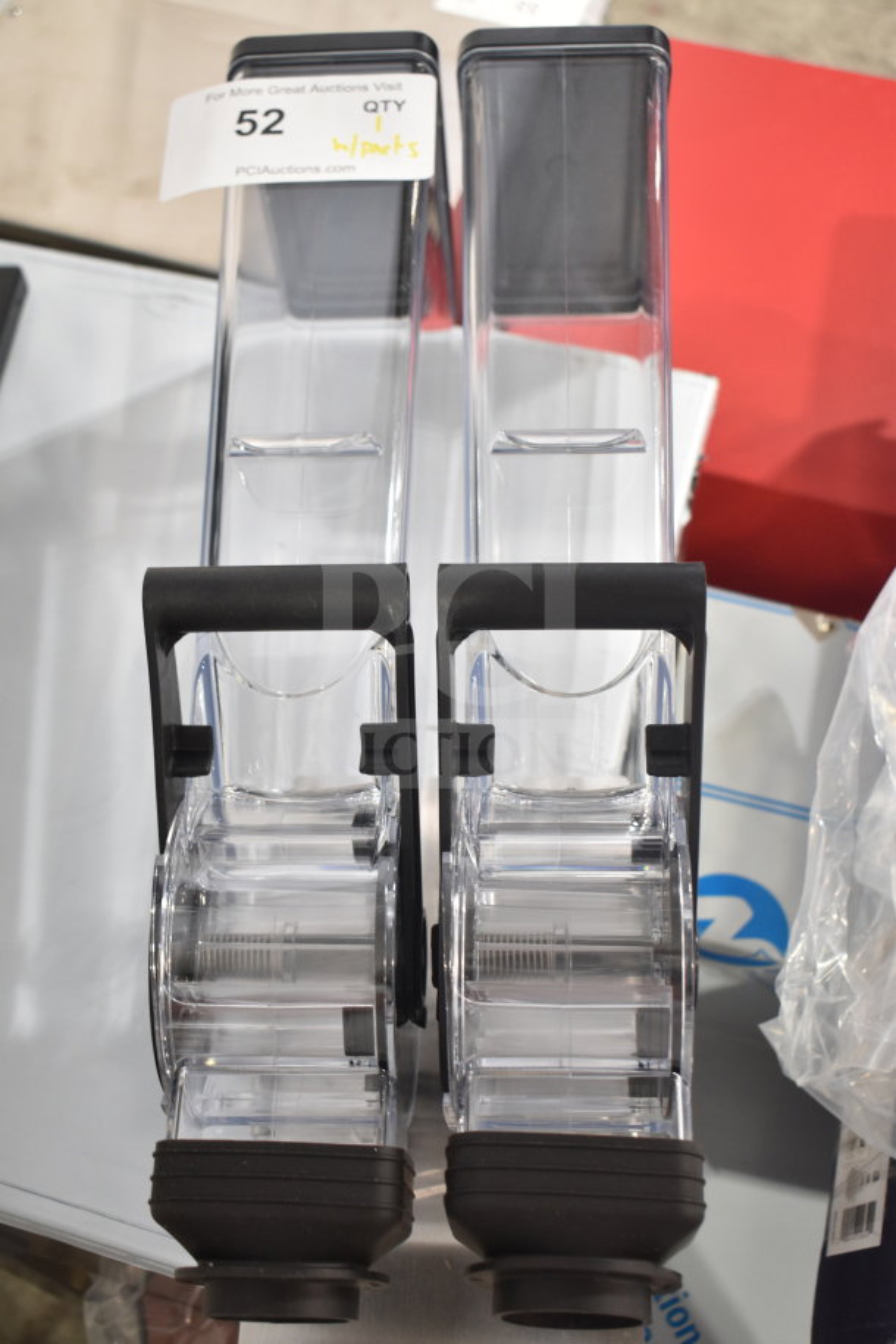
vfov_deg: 47.9
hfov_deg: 33.0
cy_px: 672
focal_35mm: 40
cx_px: 448
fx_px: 1512
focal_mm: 27
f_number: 4
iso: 900
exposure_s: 1/40
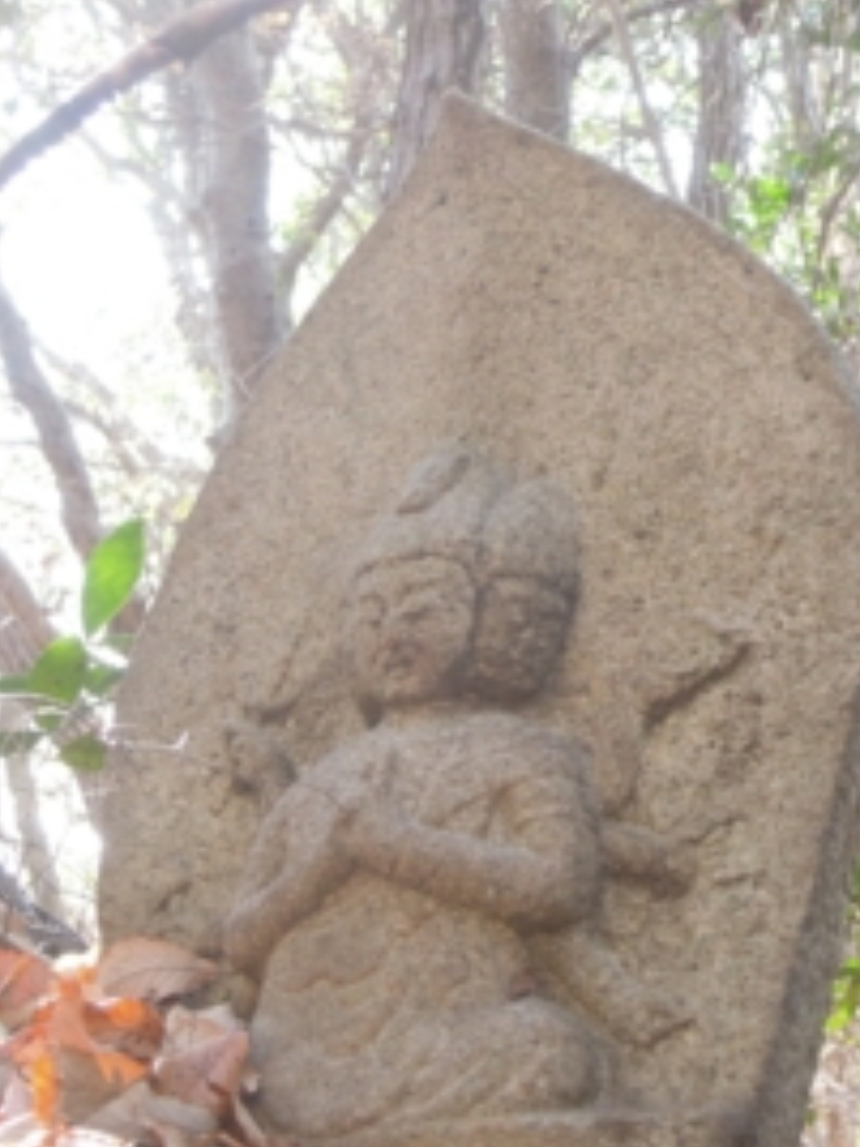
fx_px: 3809
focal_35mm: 115
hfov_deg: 12.9
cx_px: 454
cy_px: 659
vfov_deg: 17.1
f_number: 4.7
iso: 400
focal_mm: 13.8
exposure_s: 1/50
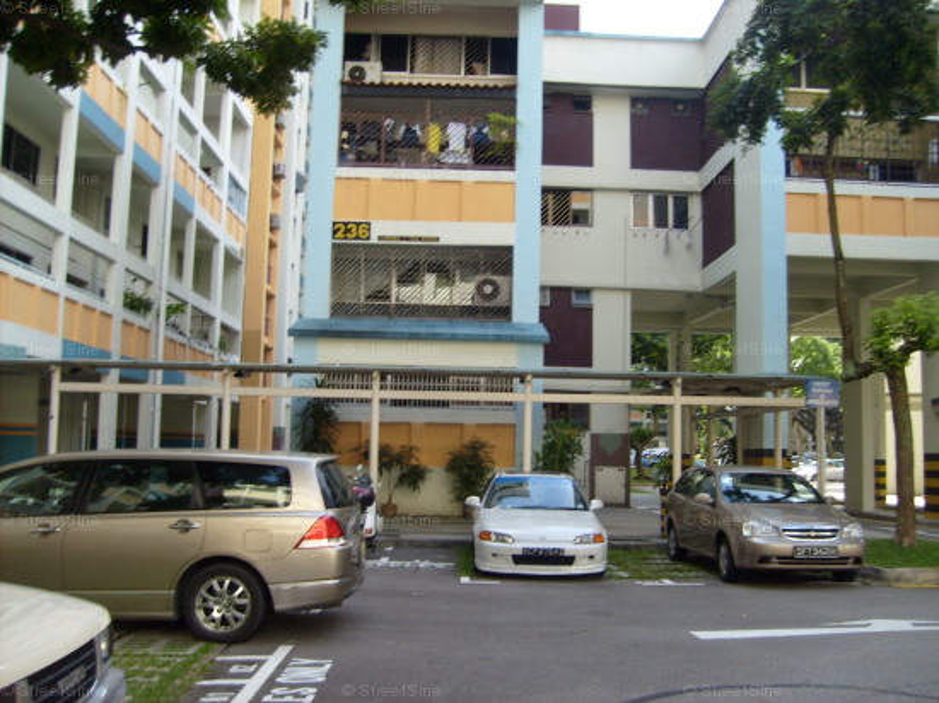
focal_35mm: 35
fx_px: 949
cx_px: 470
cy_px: 352
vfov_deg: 40.7
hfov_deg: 52.6
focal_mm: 5.8
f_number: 7.1
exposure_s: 1/60
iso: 80
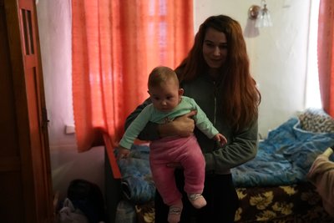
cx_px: 167
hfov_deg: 45.4
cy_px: 112
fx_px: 399
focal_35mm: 43
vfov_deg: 31.2
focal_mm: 43
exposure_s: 1/160
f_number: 2.8
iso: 12800
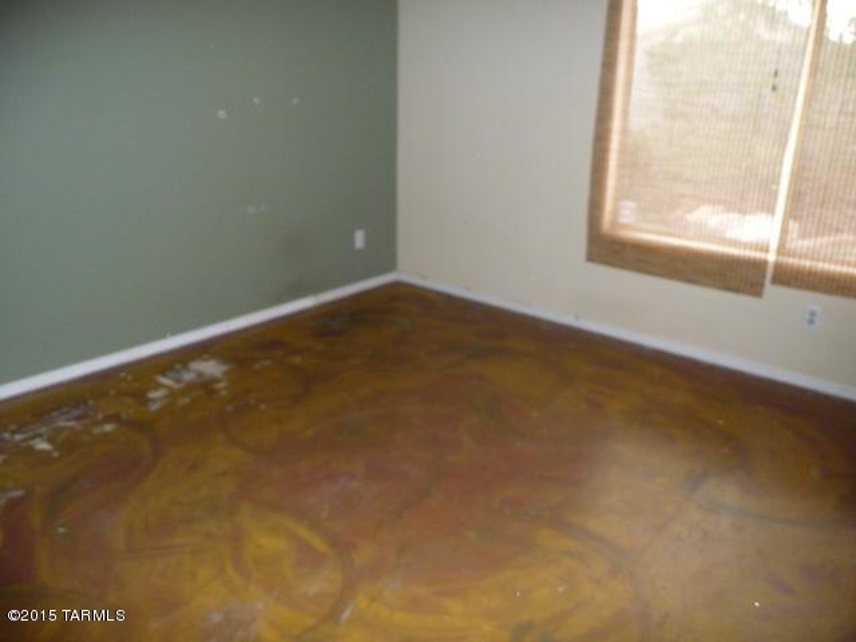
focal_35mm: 28
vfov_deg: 49.7
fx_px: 692
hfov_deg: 63.4
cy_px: 321
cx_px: 428
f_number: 3.3
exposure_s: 1/30
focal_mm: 4.7
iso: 400
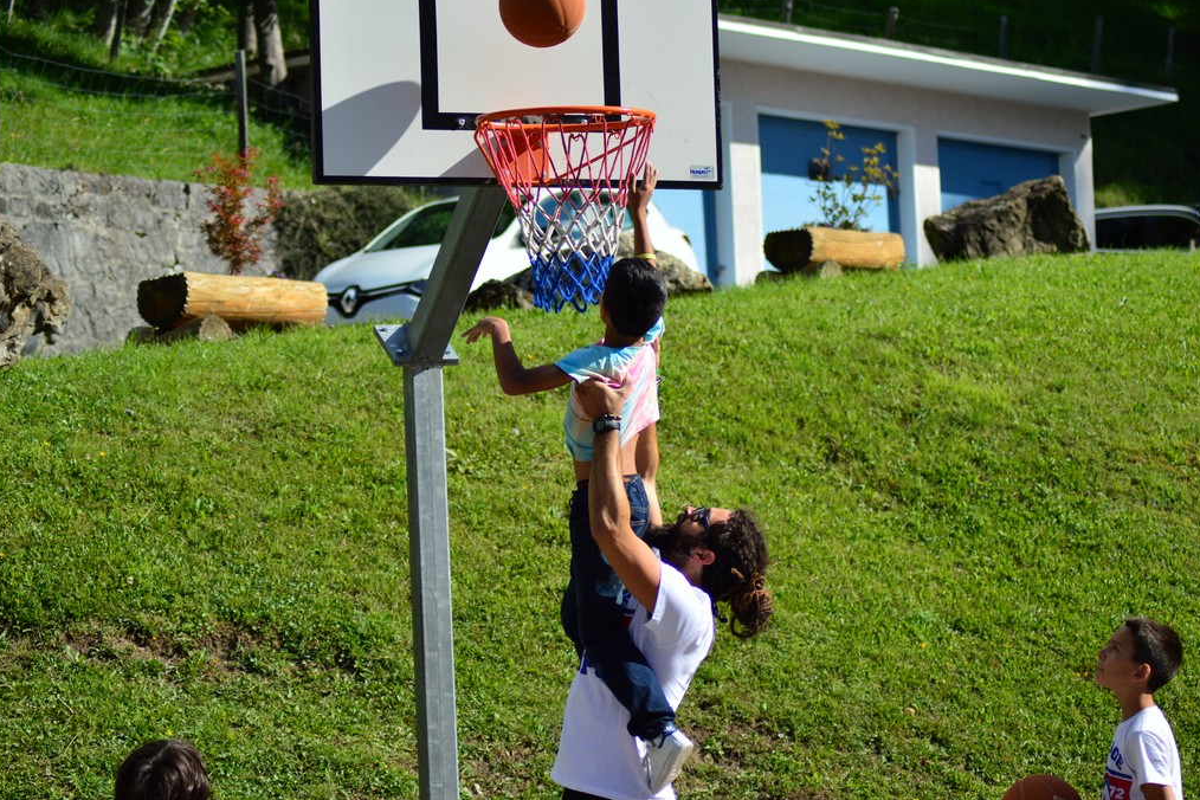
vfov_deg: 12.9
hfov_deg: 19.3
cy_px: 399
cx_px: 599
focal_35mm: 106
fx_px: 3533
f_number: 4
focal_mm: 70
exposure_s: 1/1000
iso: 100
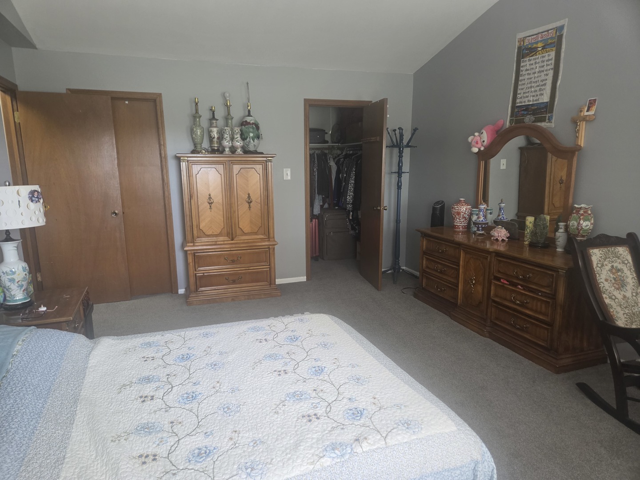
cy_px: 240
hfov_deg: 73.9
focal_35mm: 23
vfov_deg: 58.9
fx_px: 425
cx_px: 320
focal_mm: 5.4
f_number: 1.8
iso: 320
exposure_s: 1/120
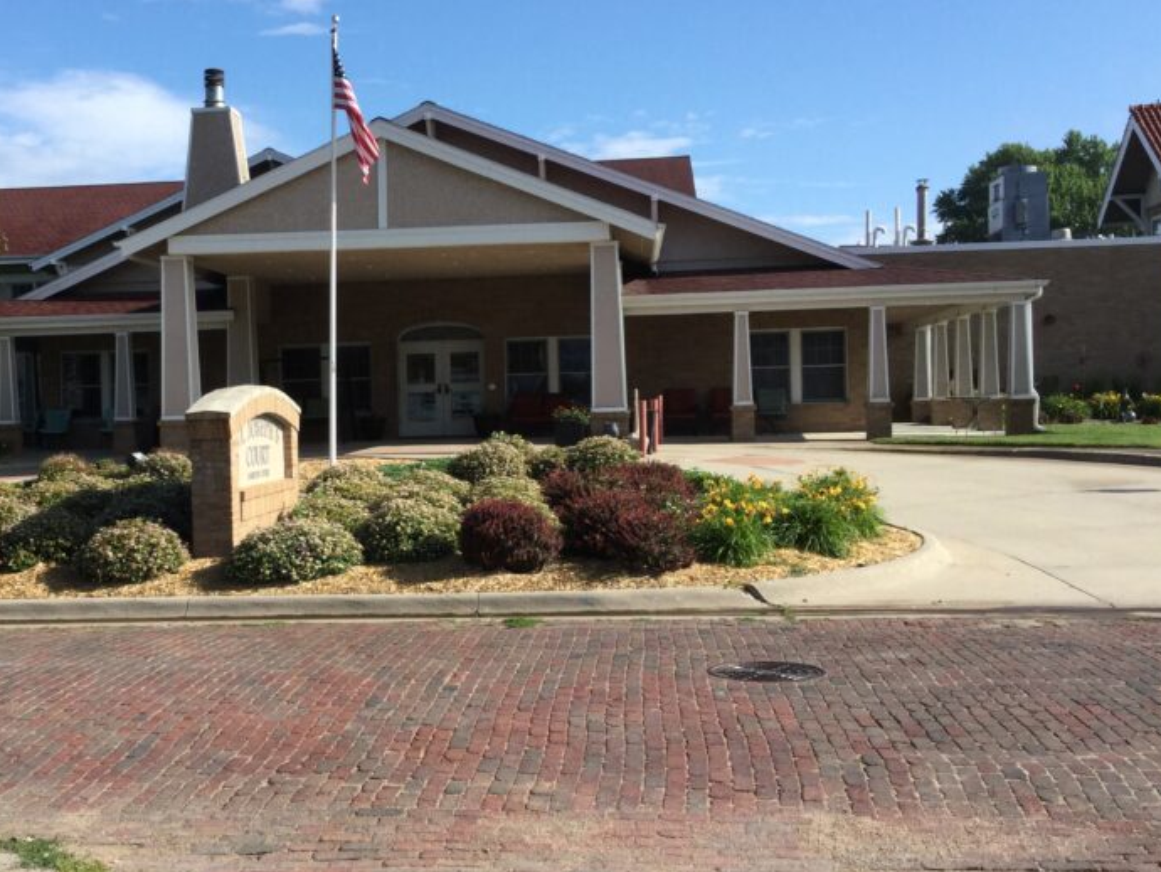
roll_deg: +0.7
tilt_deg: -2.4
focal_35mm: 46
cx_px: 399
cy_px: 444
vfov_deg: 31.5
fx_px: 1543
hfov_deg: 40.8
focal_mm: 3.3
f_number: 2.4
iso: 25
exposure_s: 1/959
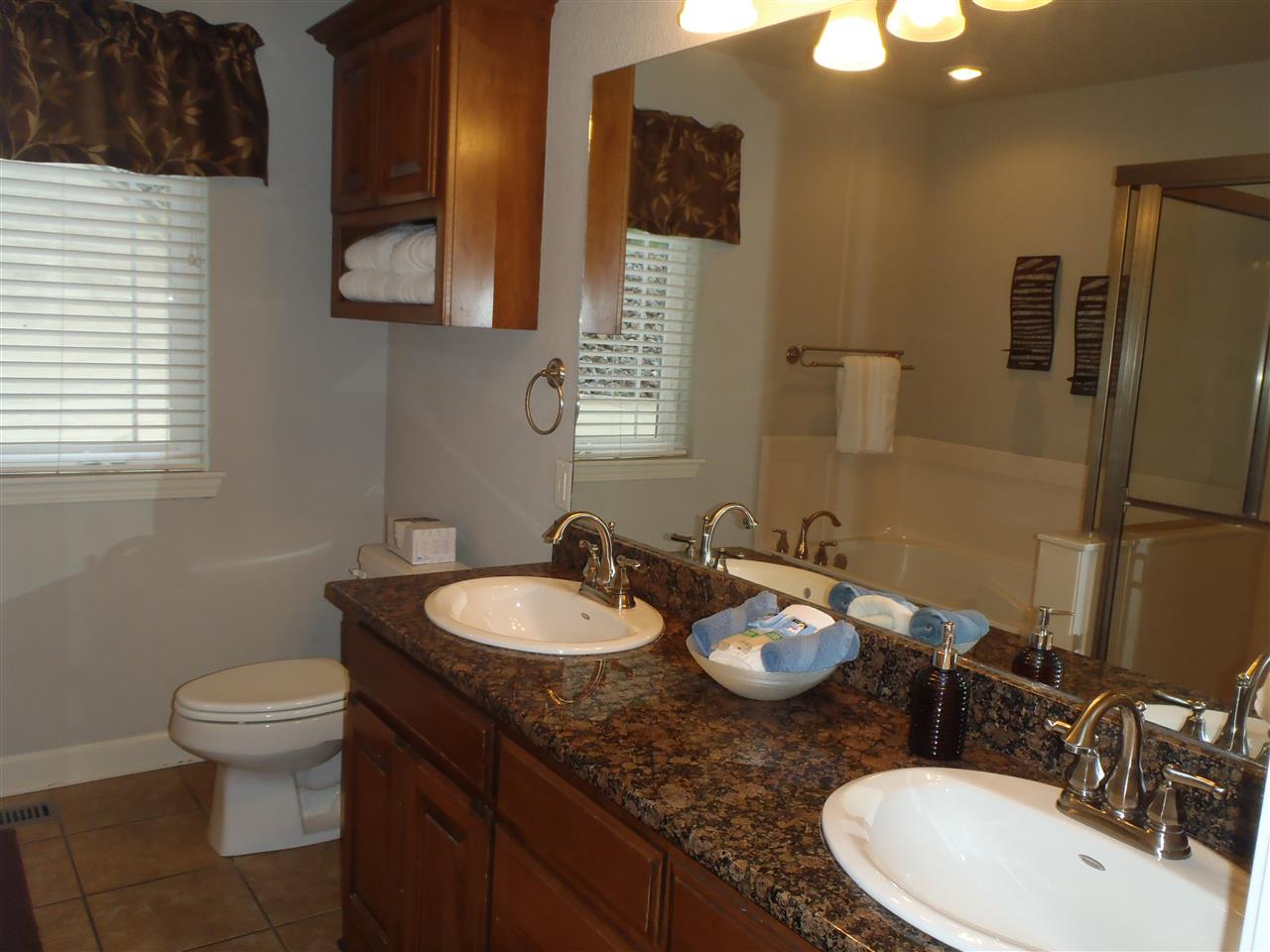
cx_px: 635
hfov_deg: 63.4
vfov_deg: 49.7
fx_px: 1027
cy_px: 476
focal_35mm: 28
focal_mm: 5
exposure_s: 1/30
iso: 160
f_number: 3.9
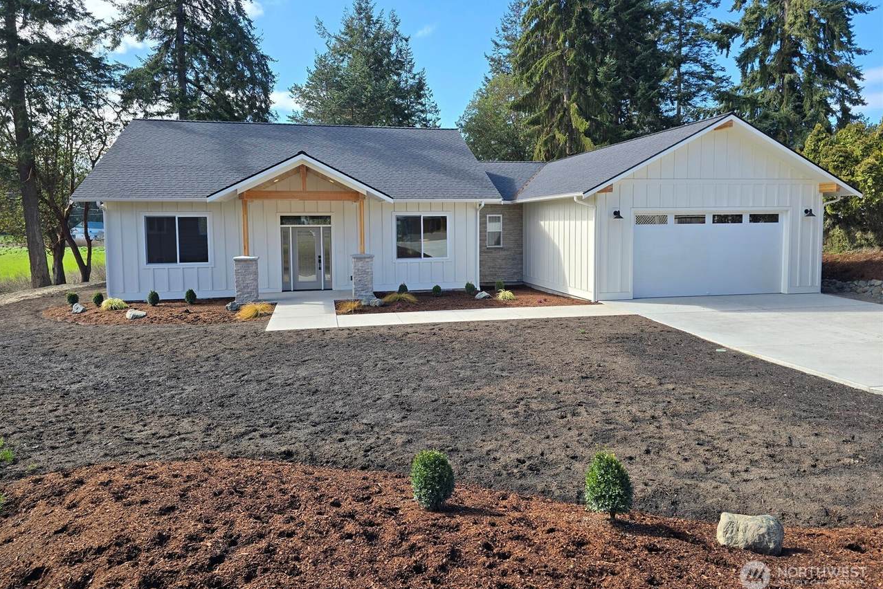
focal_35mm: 24
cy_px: 266
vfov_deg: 53.1
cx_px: 441
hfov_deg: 73.7
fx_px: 589
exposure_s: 1/366
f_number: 1.7
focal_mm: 6.3
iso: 12
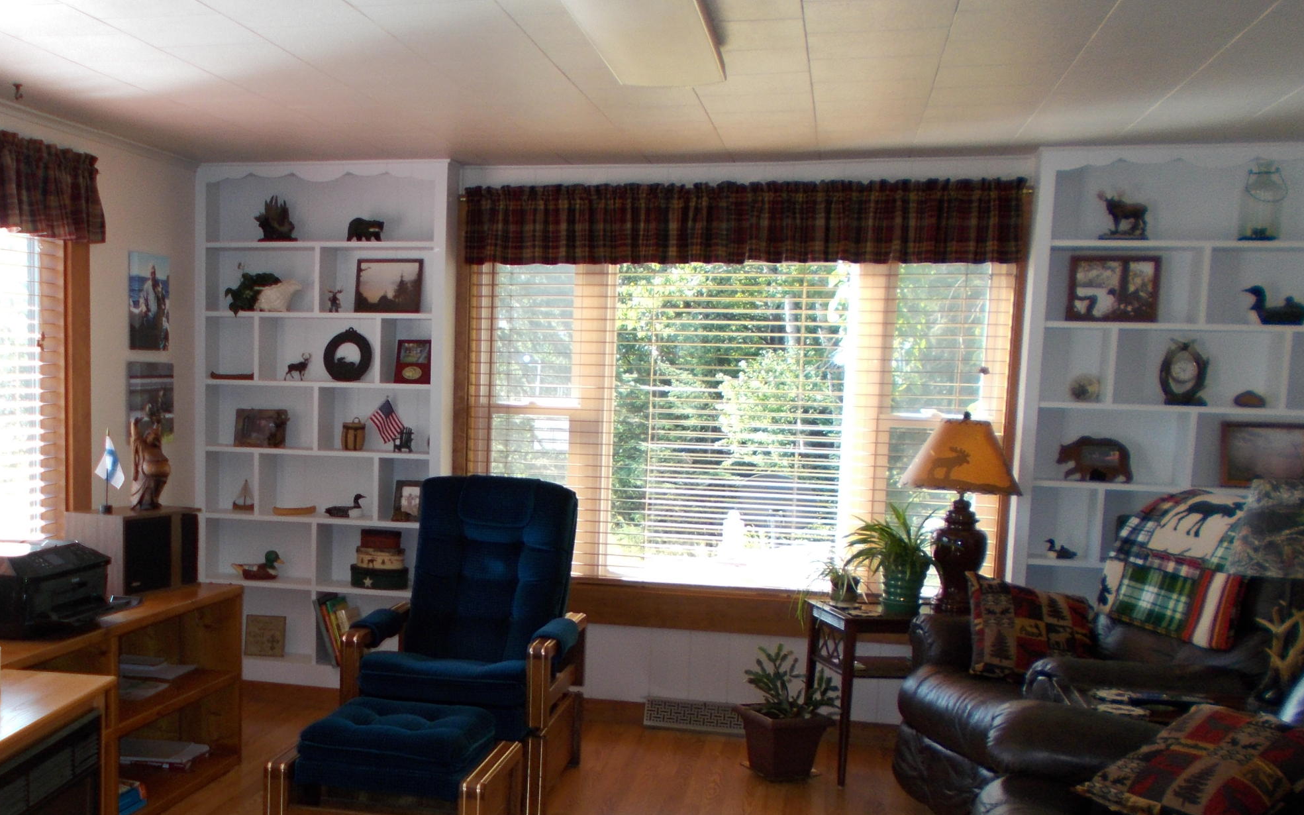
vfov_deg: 30.3
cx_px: 383
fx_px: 1492
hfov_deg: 46.1
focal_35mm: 42
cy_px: 555
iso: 80
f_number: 3.2
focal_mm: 4.6
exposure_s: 1/50
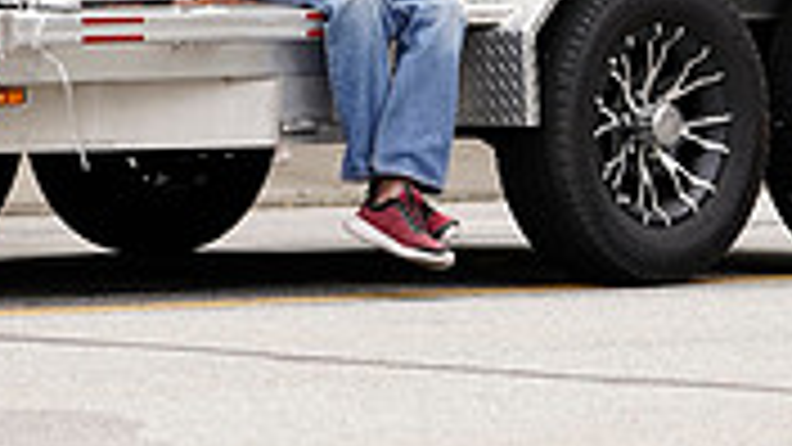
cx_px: 338
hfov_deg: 5.1
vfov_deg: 2.9
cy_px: -291
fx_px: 8904
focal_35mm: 424
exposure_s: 1/400
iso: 200
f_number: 3.2
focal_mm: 123
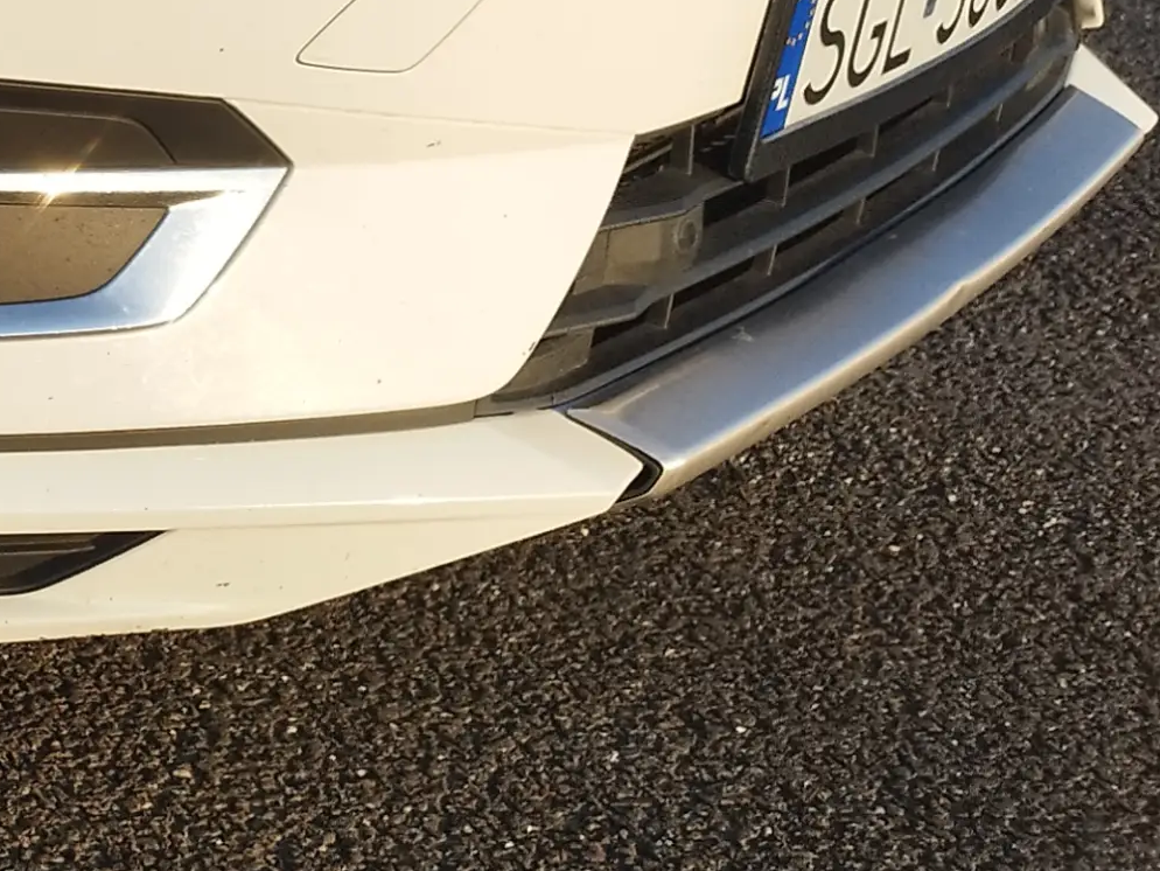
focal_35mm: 92
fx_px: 3084
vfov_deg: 15.1
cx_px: -778
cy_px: -354
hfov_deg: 18.0
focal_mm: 5.89
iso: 50
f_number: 1.89
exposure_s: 1/370
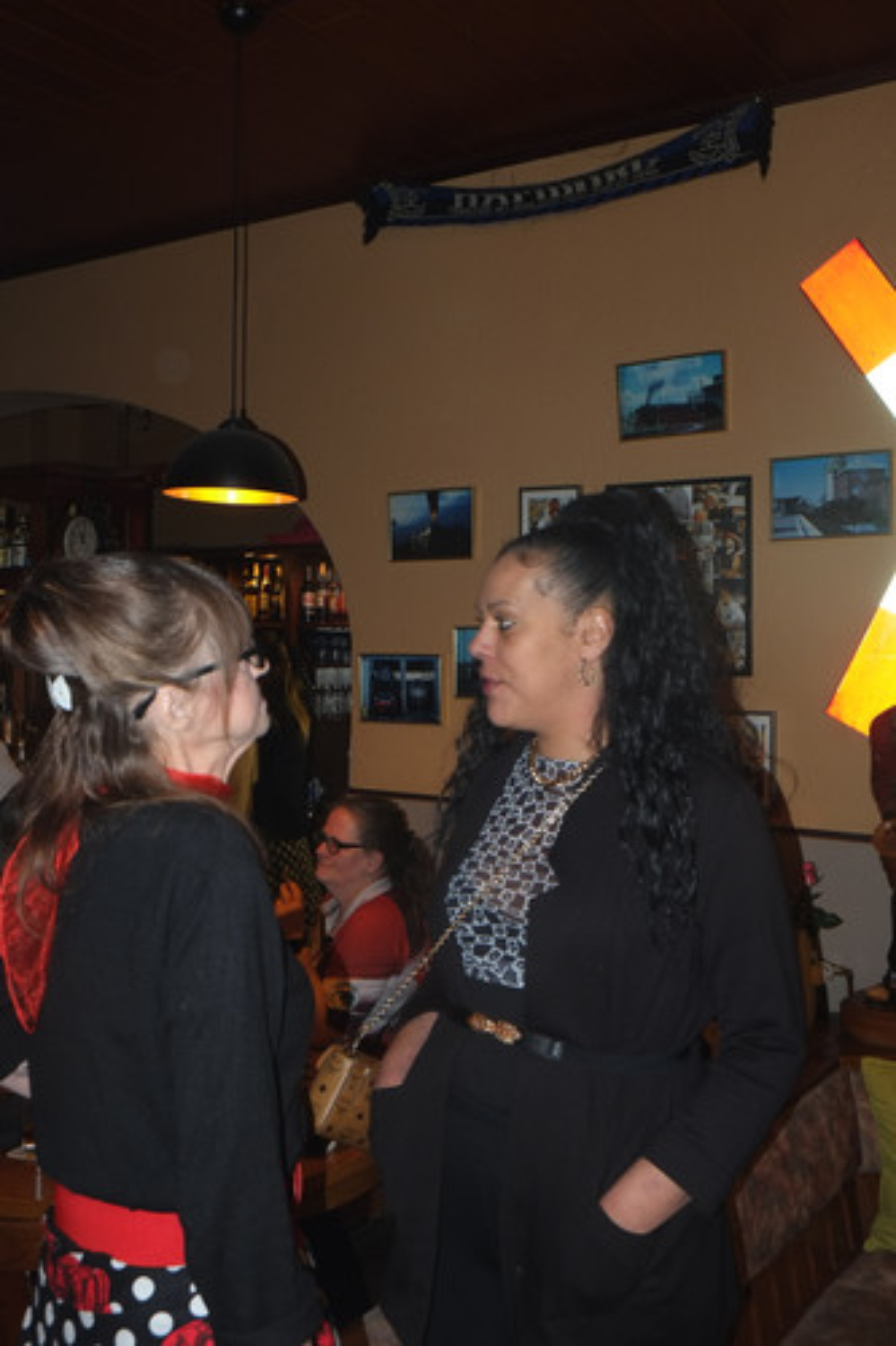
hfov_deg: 37.8
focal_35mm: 35
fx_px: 1307
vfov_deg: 54.5
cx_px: 448
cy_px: 673
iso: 800
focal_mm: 23.3
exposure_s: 1/15
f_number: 6.4
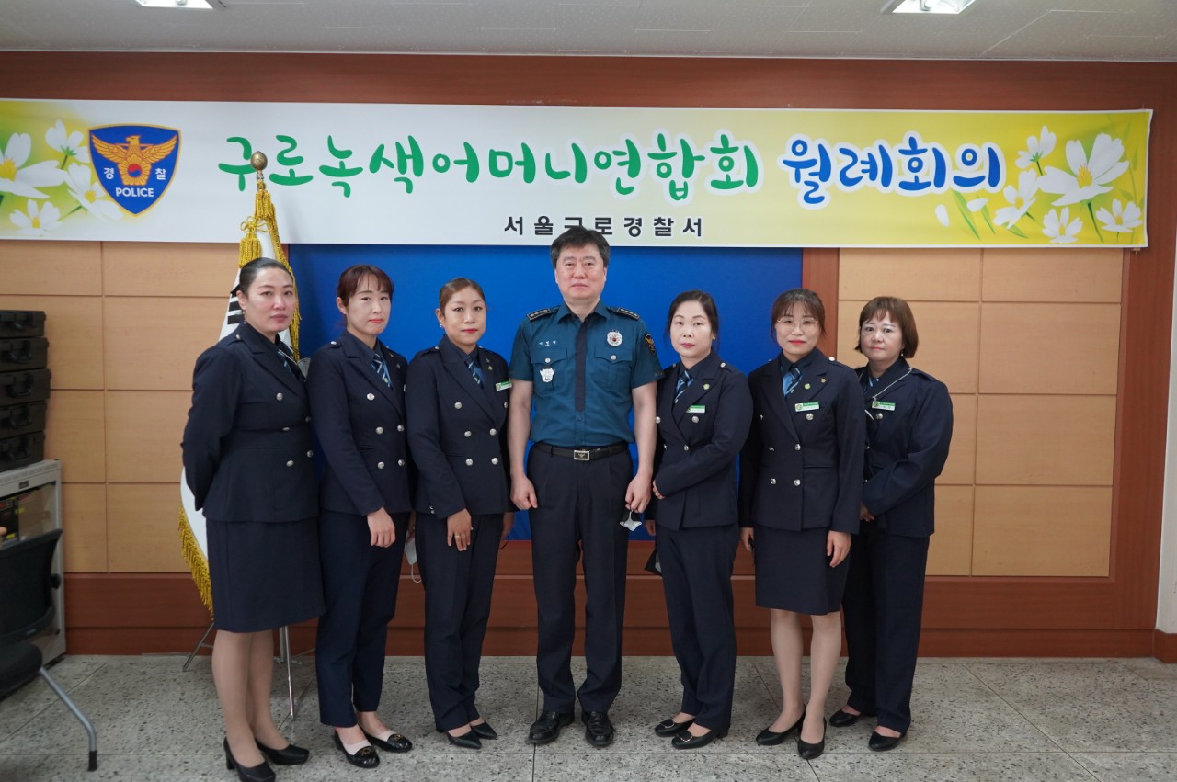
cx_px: 588
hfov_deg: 63.7
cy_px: 391
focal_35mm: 29
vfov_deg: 44.9
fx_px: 947
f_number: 4
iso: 4000
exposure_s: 1/161
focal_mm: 29
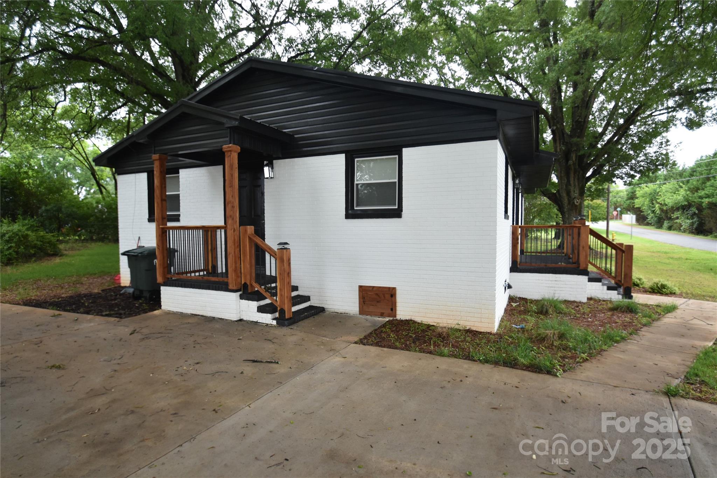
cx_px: 358
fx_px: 388
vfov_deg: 63.2
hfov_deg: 85.4
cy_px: 239
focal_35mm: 20
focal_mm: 13
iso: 800
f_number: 5.6
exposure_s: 1/125
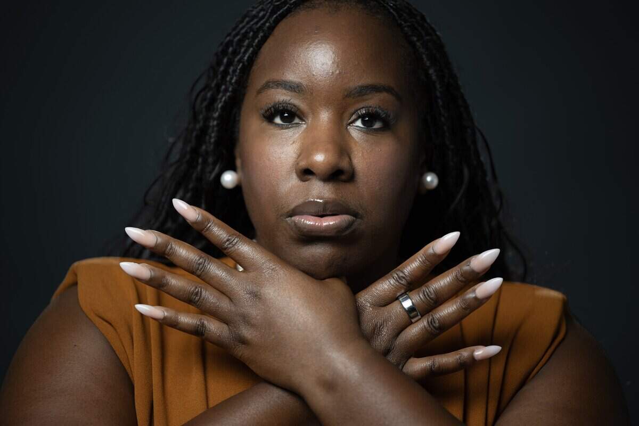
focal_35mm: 200
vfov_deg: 6.9
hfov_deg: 10.3
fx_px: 3550
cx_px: 320
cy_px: 213
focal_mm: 200
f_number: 2.8
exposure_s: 1/125
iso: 32
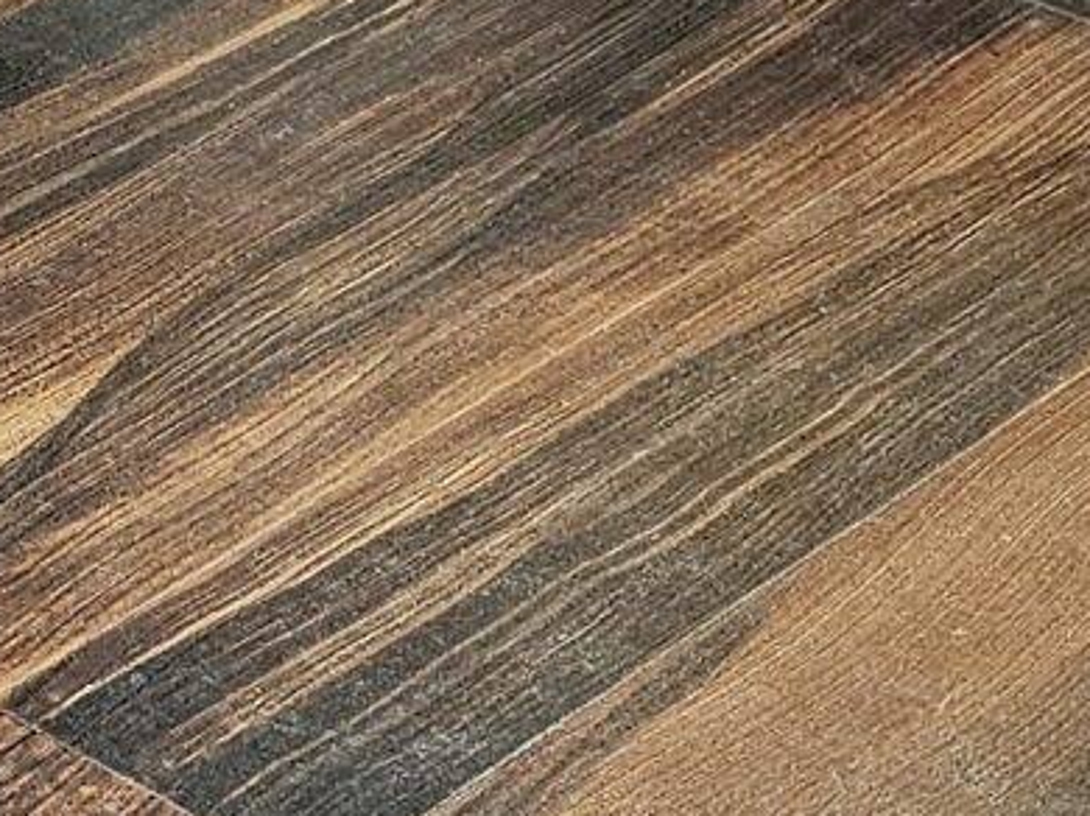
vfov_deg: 9.6
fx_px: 4752
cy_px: 1101
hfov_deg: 12.3
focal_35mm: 151
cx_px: -690
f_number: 1.7
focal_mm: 6.3
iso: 640
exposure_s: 1/24
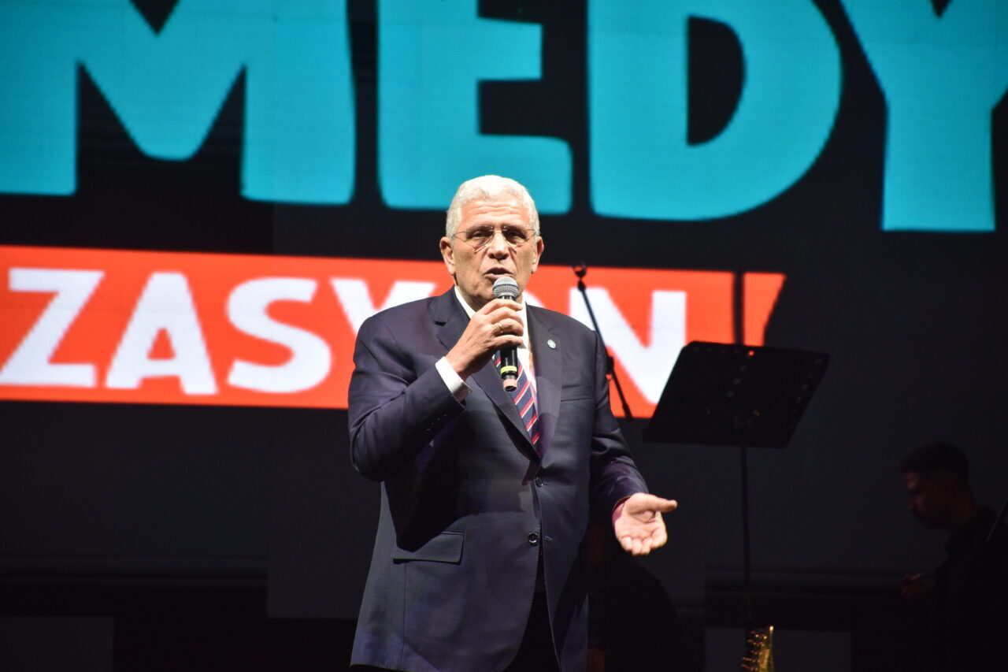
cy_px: 336
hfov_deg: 9.8
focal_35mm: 210
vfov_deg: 6.5
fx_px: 5879
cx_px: 504
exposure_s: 1/160
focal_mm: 140
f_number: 5.6
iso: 800
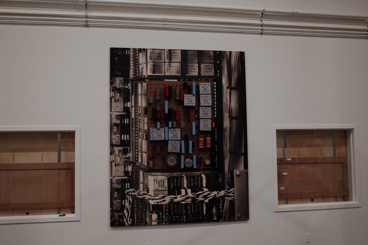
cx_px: 184
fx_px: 357
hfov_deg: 54.5
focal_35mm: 35
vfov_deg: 37.8
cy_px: 122
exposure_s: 1/250
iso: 400
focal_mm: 18.3
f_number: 2.8
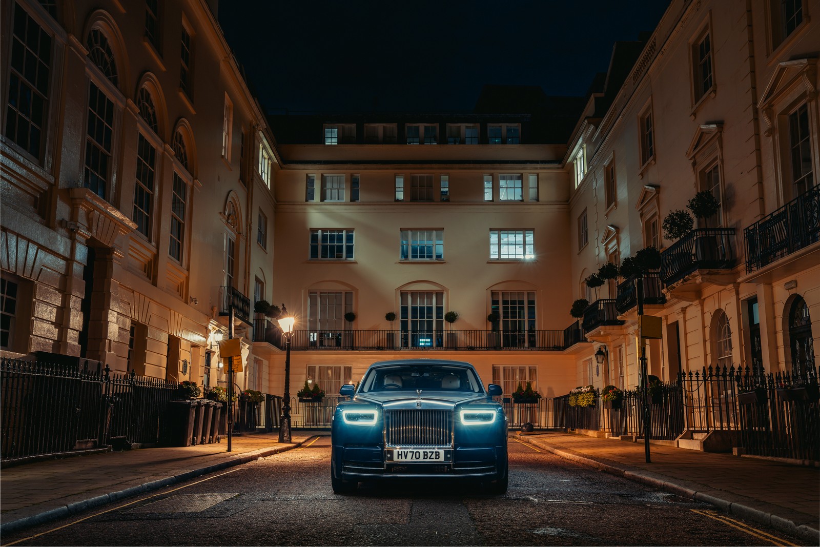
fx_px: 820
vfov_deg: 36.9
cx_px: 410
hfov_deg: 53.1
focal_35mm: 36
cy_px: 274
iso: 100
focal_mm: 36
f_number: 9
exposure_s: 10
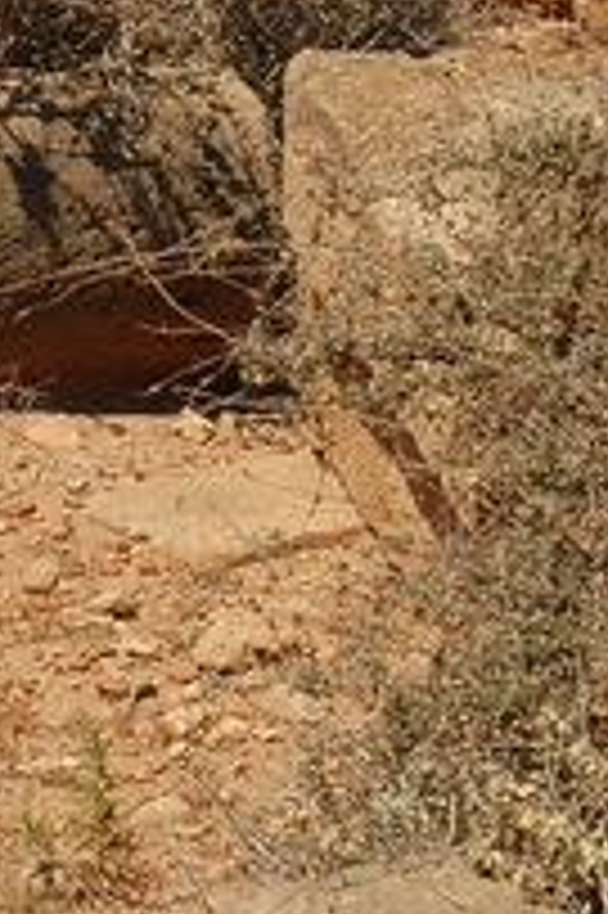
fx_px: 4330
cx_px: 18
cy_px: 214
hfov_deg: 8.0
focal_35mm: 171
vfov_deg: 12.0
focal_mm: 35
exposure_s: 1/500
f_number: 10
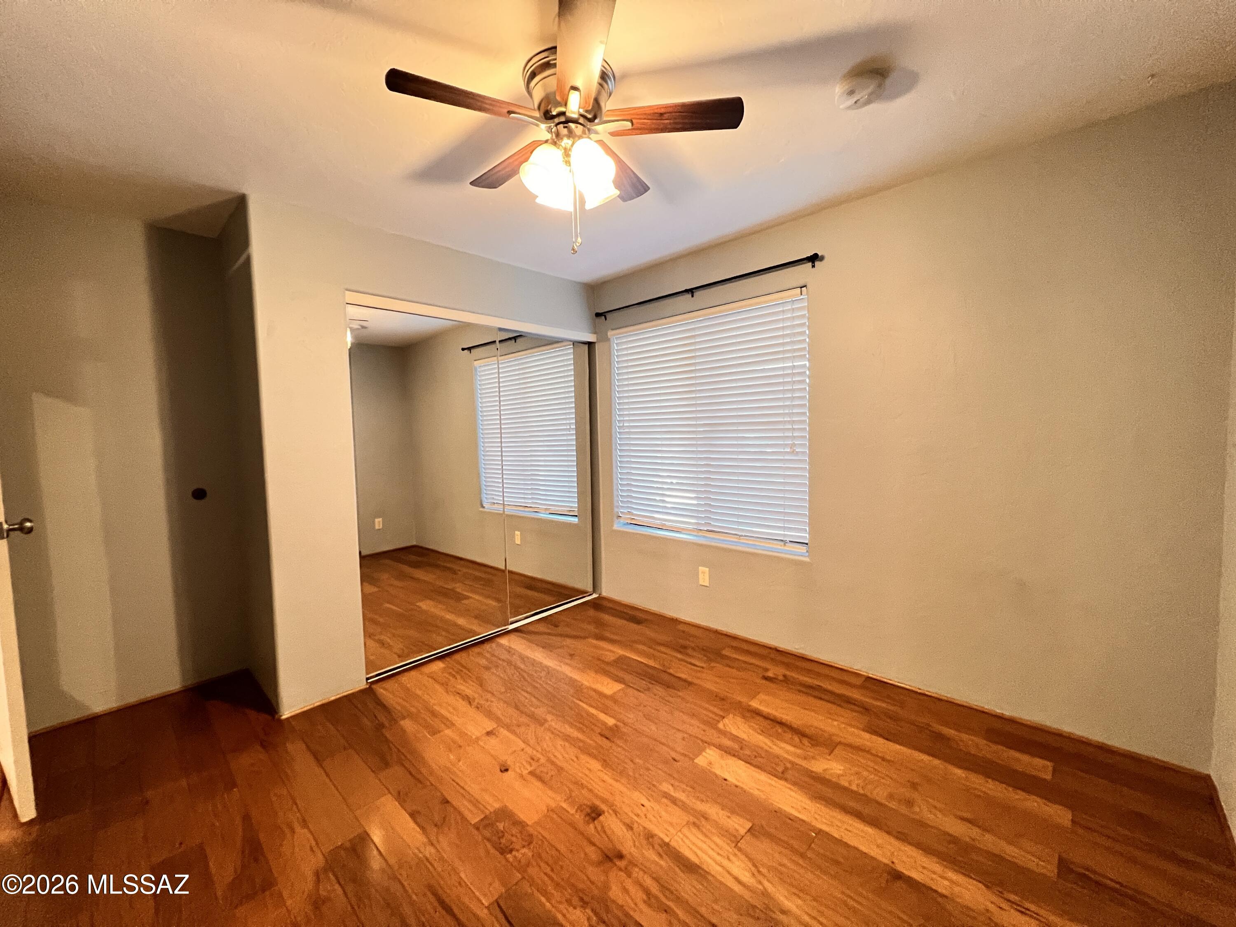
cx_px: 618
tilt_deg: -3.8
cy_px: 464
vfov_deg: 89.9
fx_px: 464
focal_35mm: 13
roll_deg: +1.5
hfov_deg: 106.2
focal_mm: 1.57
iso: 640
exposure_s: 1/40
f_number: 1.8
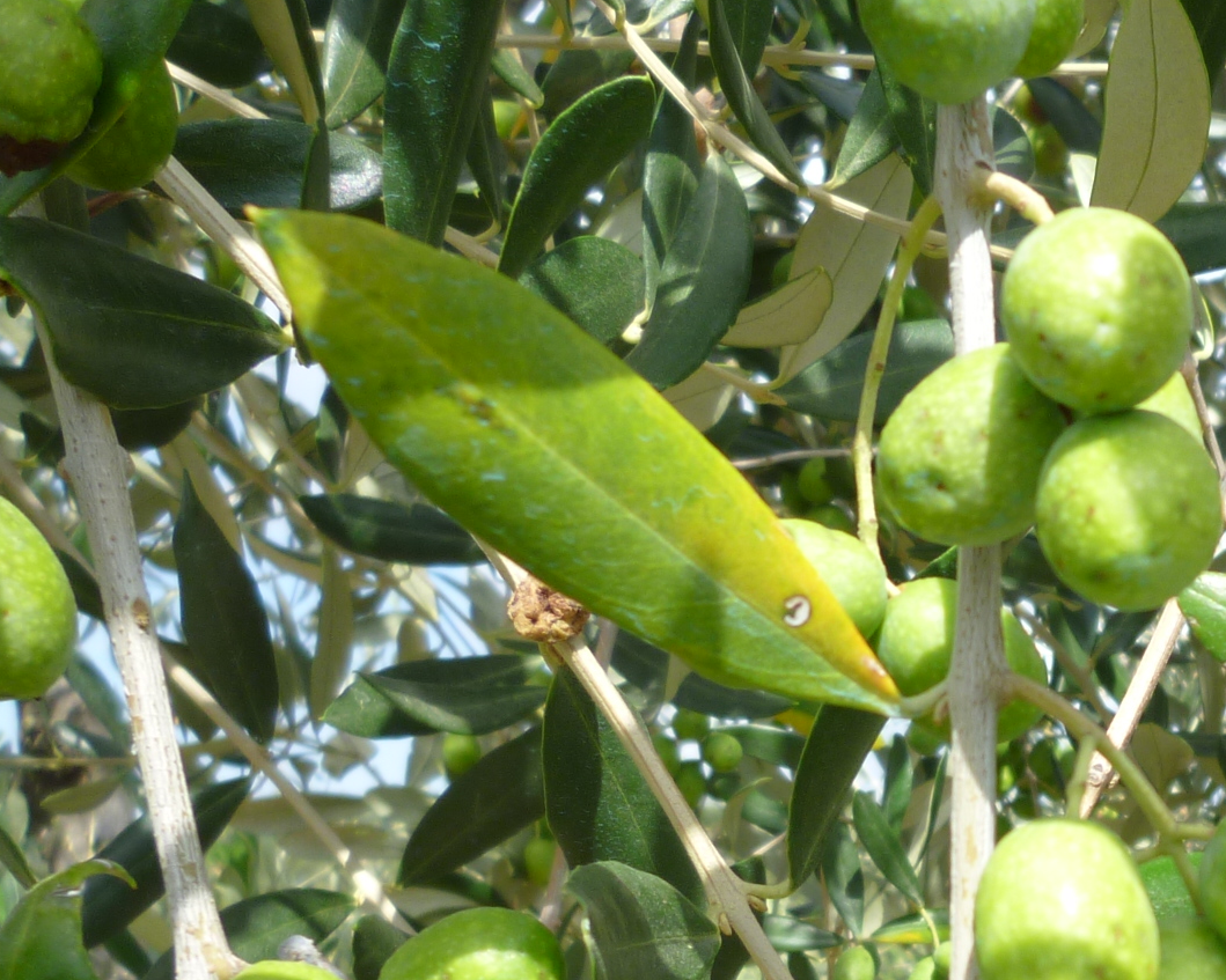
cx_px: 1224
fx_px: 2141
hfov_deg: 29.8
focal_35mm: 59
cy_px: 973
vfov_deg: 24.6
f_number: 2.8
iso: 80
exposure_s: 1/500
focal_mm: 4.5
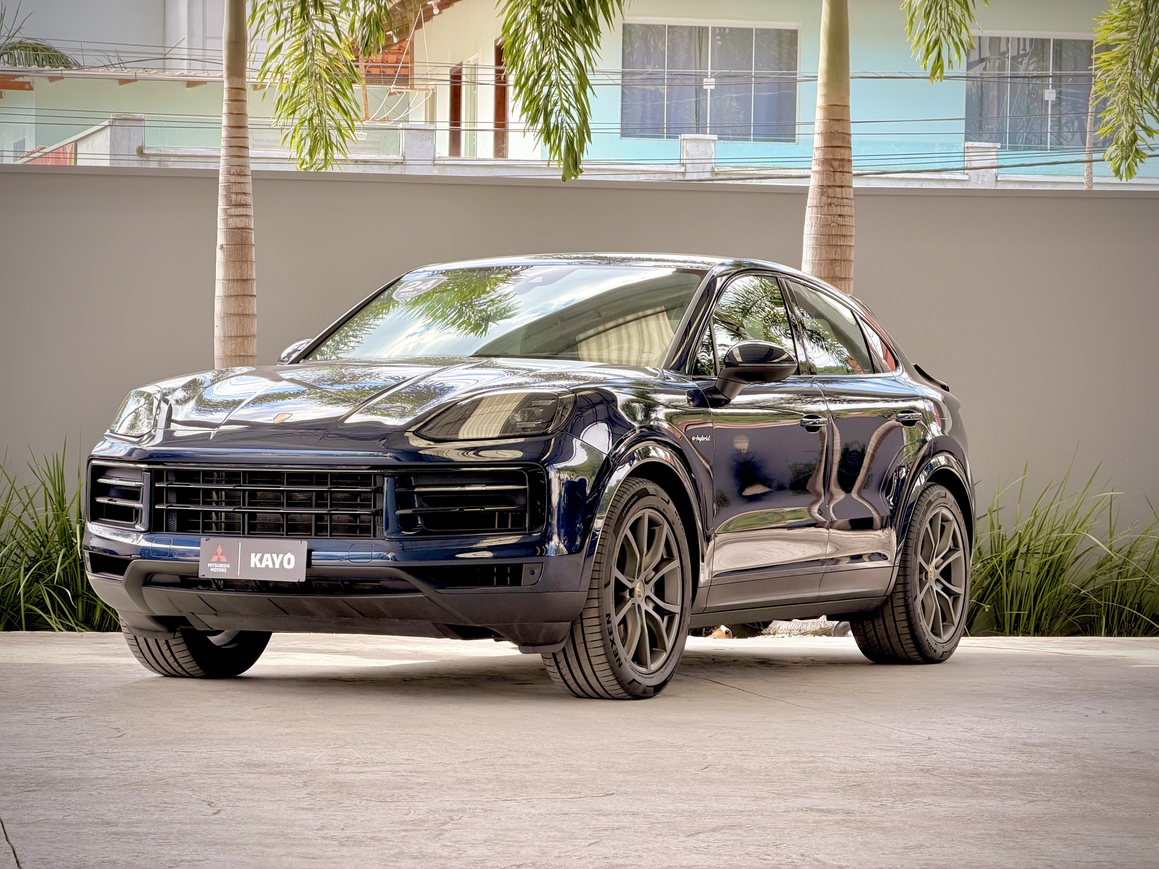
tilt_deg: -1.2
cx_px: 580
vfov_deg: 14.8
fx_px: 3348
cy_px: 434
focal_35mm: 100
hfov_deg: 19.6
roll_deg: -1.6
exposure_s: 1/187
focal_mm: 16.89
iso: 50
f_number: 2.8
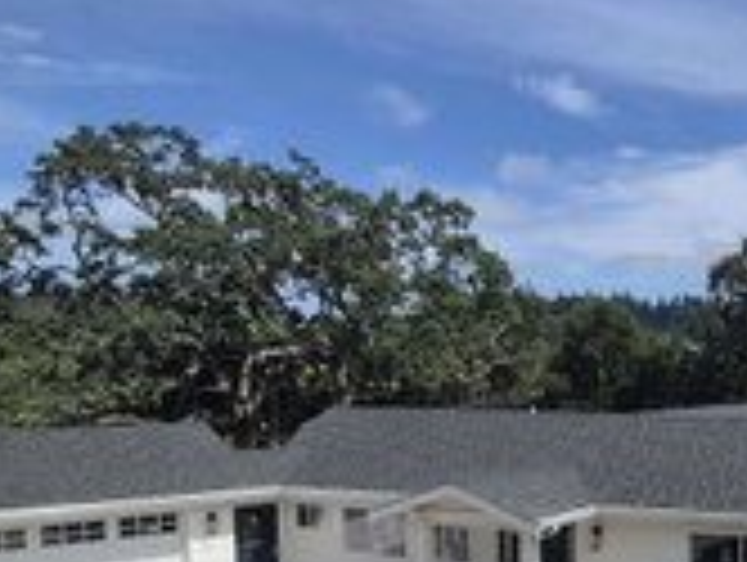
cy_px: 450
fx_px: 864
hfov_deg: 41.2
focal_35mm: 40
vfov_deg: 34.9
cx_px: 734
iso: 50
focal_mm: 1.74
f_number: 2.2
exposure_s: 1/2688
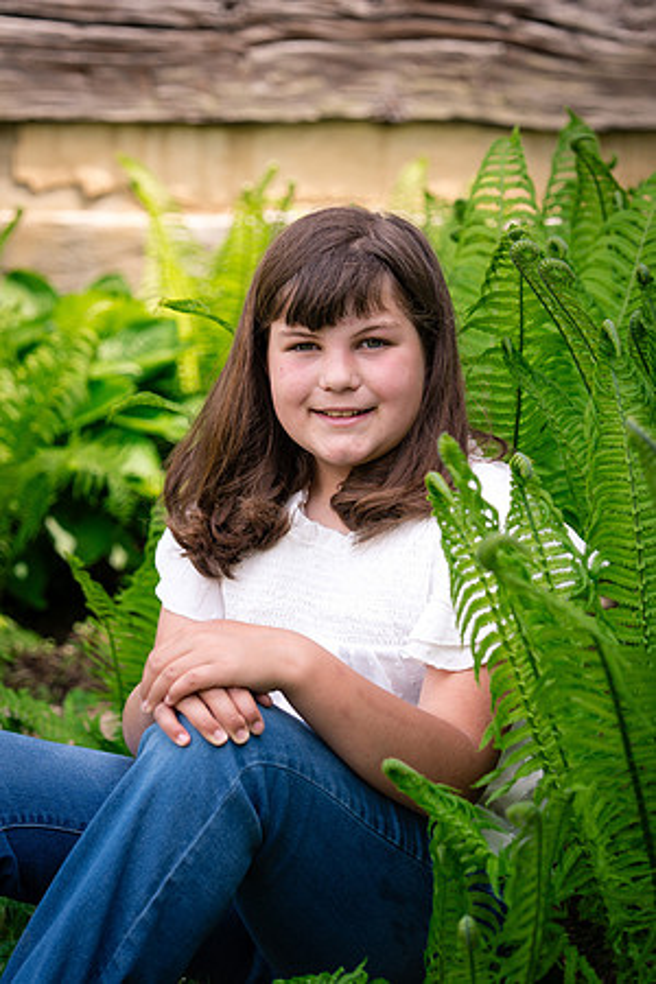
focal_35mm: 105
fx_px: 2870
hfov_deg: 13.0
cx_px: 273
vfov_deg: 19.5
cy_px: 492
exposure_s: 1/400
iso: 100
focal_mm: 70
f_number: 2.8
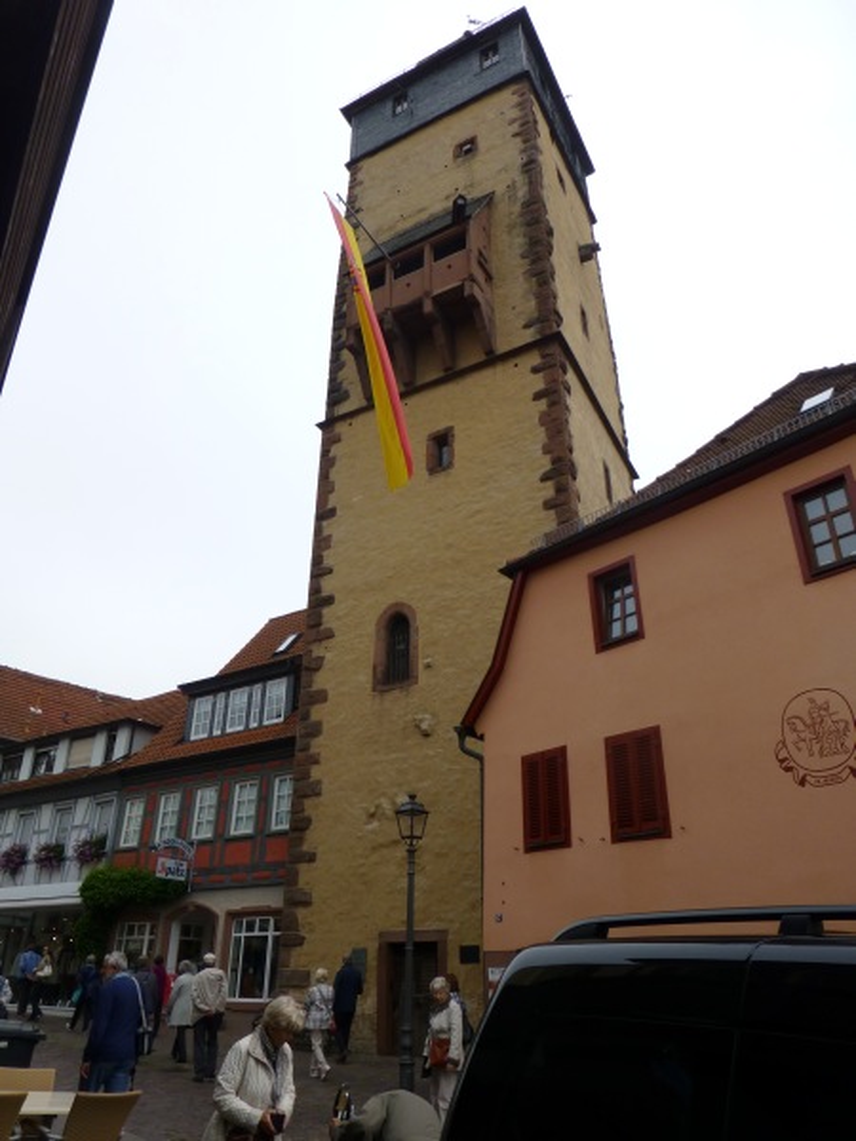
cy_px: 570
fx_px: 791
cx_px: 428
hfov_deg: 56.8
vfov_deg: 71.6
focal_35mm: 24
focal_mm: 4.3
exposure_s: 1/500
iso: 100
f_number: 4
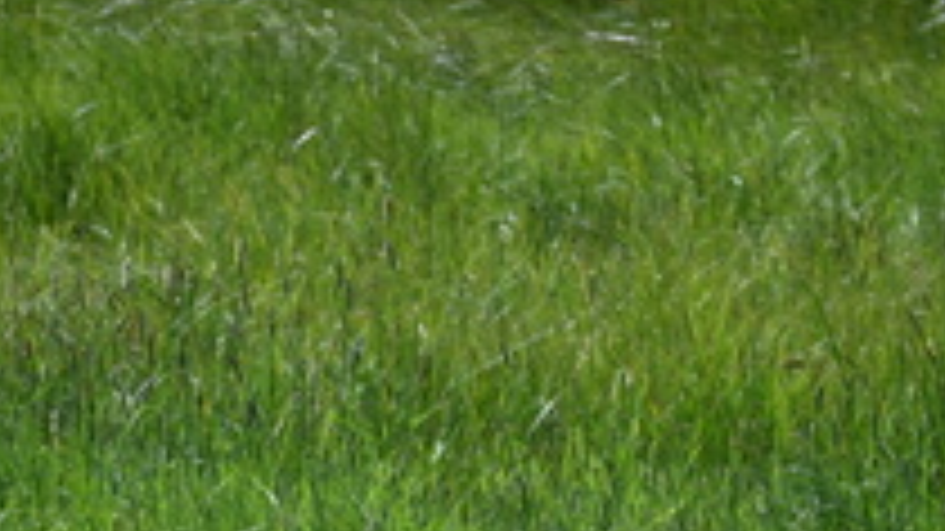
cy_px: 808
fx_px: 26179
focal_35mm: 1045
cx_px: 382
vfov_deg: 1.2
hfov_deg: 2.1
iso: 100
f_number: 6.3
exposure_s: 1/400
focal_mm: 250
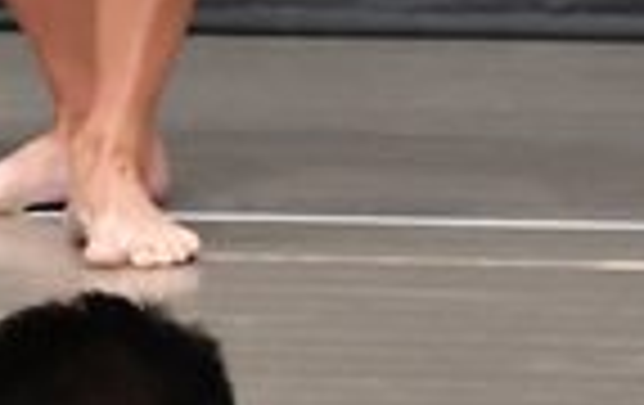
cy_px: -652
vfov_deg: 1.1
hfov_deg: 1.7
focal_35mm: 1238
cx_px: -1011
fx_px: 21771
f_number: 5.6
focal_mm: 150
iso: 6400
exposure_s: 1/400
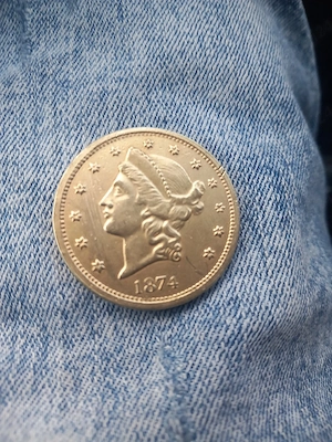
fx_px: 345
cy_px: 221
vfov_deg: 65.3
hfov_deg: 51.4
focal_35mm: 27
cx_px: 166
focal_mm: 4
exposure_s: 1/50.3
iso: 100
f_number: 1.8
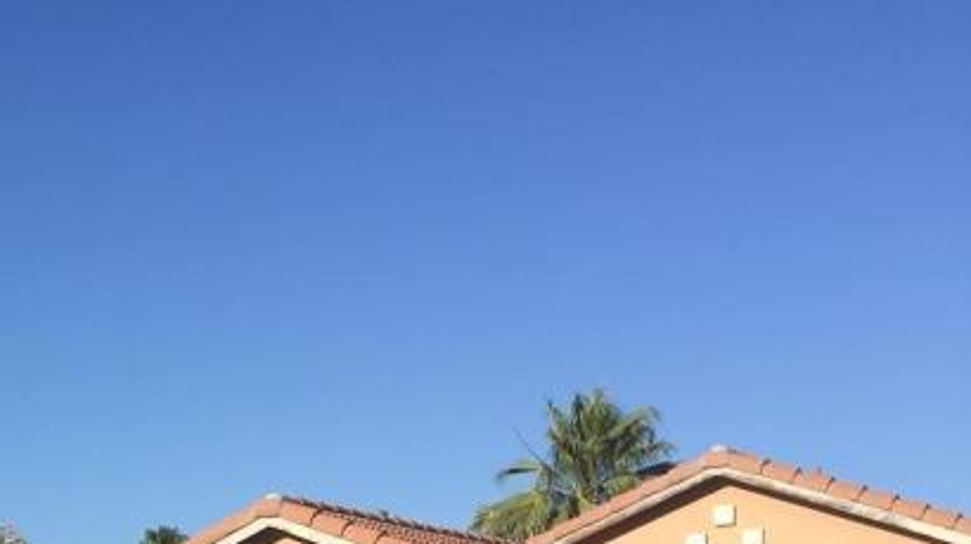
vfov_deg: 14.3
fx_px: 2033
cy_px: 821
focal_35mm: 79
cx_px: -230
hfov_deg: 24.1
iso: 32
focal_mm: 4.15
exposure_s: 1/1582
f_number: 2.2
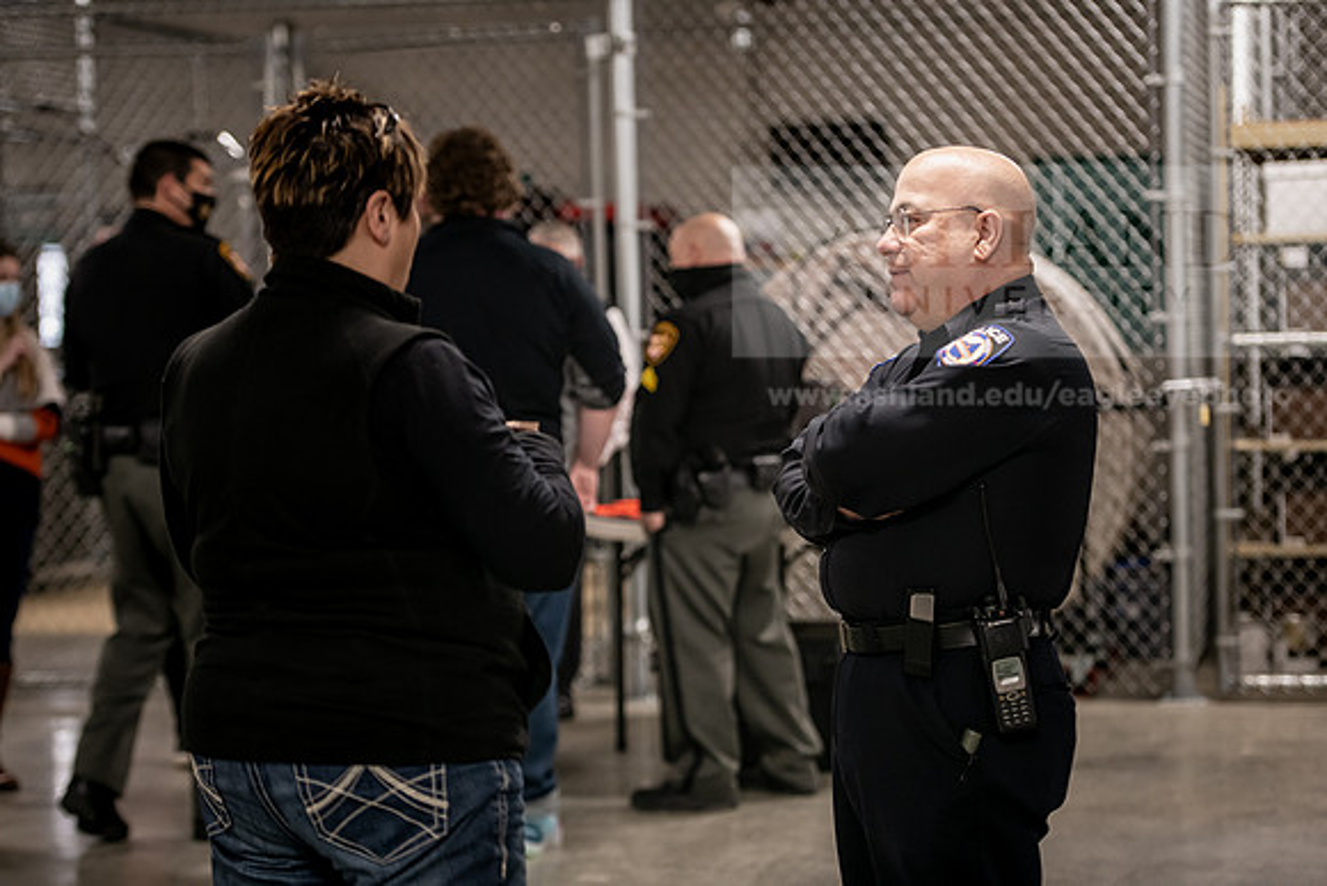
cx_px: 664
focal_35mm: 92
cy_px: 443
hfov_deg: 22.1
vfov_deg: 14.9
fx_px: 3392
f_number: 3.2
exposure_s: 1/200
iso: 1600
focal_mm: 92
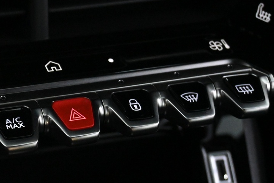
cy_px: 125
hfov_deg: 19.3
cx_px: 21
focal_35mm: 104
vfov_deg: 13.2
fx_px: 789
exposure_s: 1/50
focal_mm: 30.5
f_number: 4.8
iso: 5000
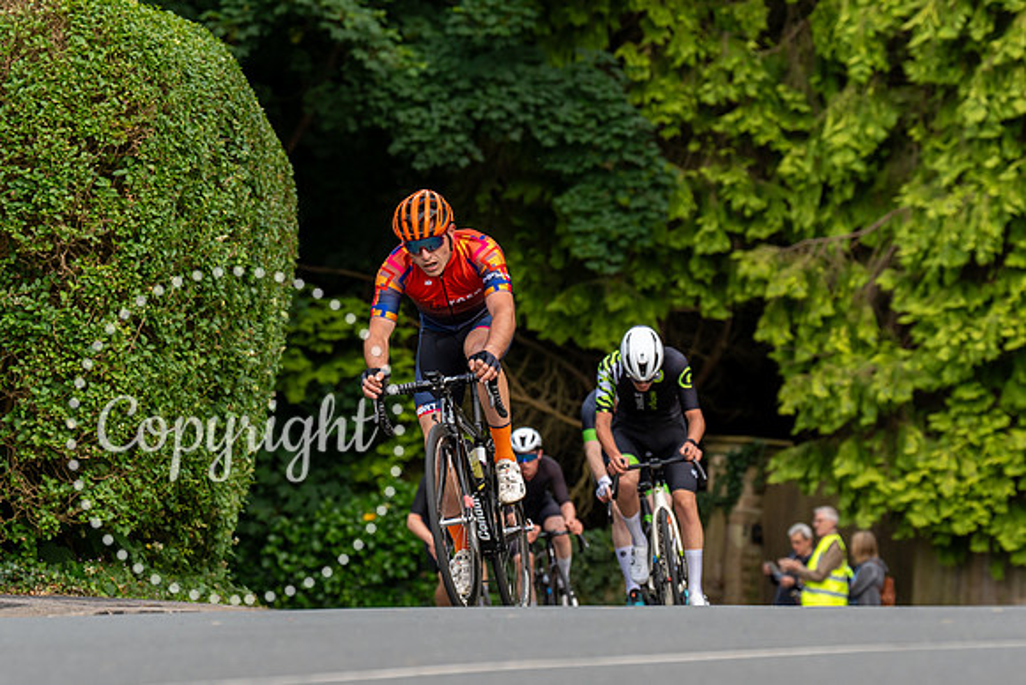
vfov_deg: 6.7
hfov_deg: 10.0
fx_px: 5844
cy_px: 286
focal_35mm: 205
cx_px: 472
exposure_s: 1/800
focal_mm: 126
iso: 400
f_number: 4
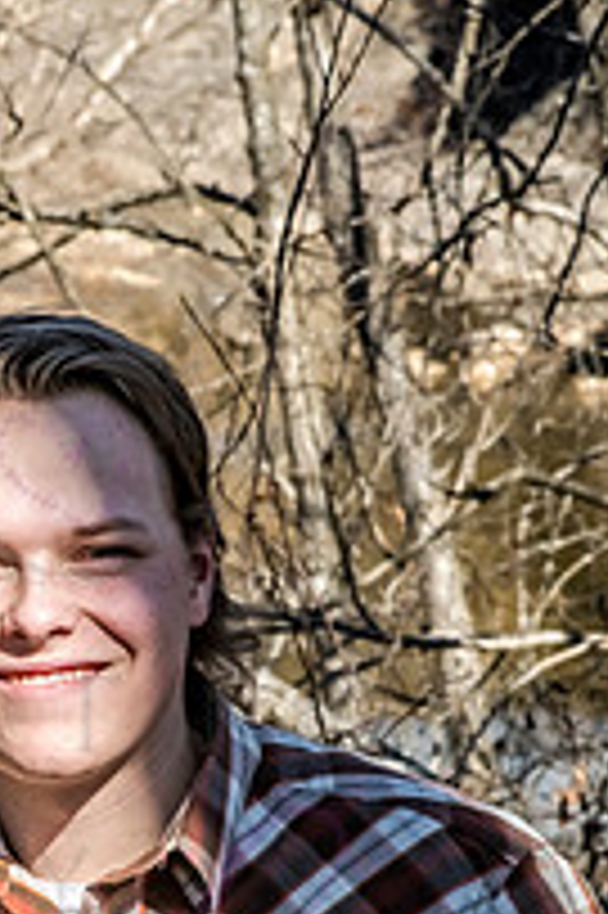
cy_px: 873
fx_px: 7587
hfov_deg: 4.6
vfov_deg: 6.9
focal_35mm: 299
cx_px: 81
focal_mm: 135
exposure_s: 1/320
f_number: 22
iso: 800
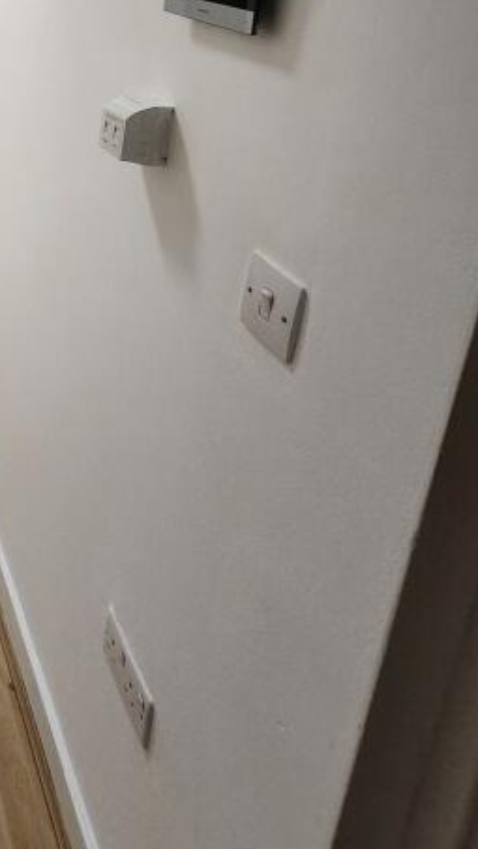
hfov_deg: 27.8
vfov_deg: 53.9
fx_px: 721
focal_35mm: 32
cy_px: 97
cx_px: -199
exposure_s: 1/50
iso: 160
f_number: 2.2
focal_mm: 1.74
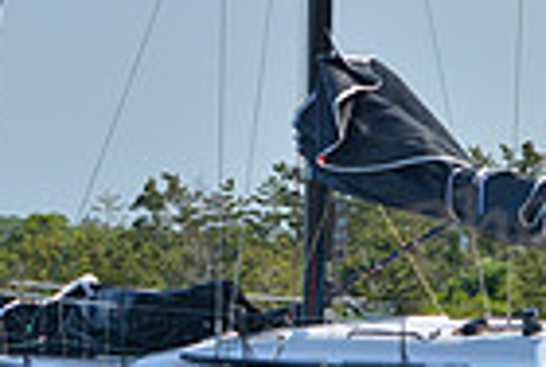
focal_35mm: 372
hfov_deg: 5.5
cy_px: 33
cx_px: 203
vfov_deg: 3.7
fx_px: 5654
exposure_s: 1/1000
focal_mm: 90
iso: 400
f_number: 4.5
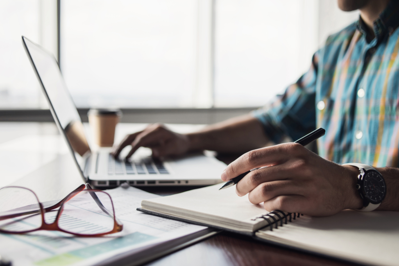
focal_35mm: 37
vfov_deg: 36.0
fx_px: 410
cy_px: 140
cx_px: 190
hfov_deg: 51.9
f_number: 2.8
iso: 100
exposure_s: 1/200
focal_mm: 35
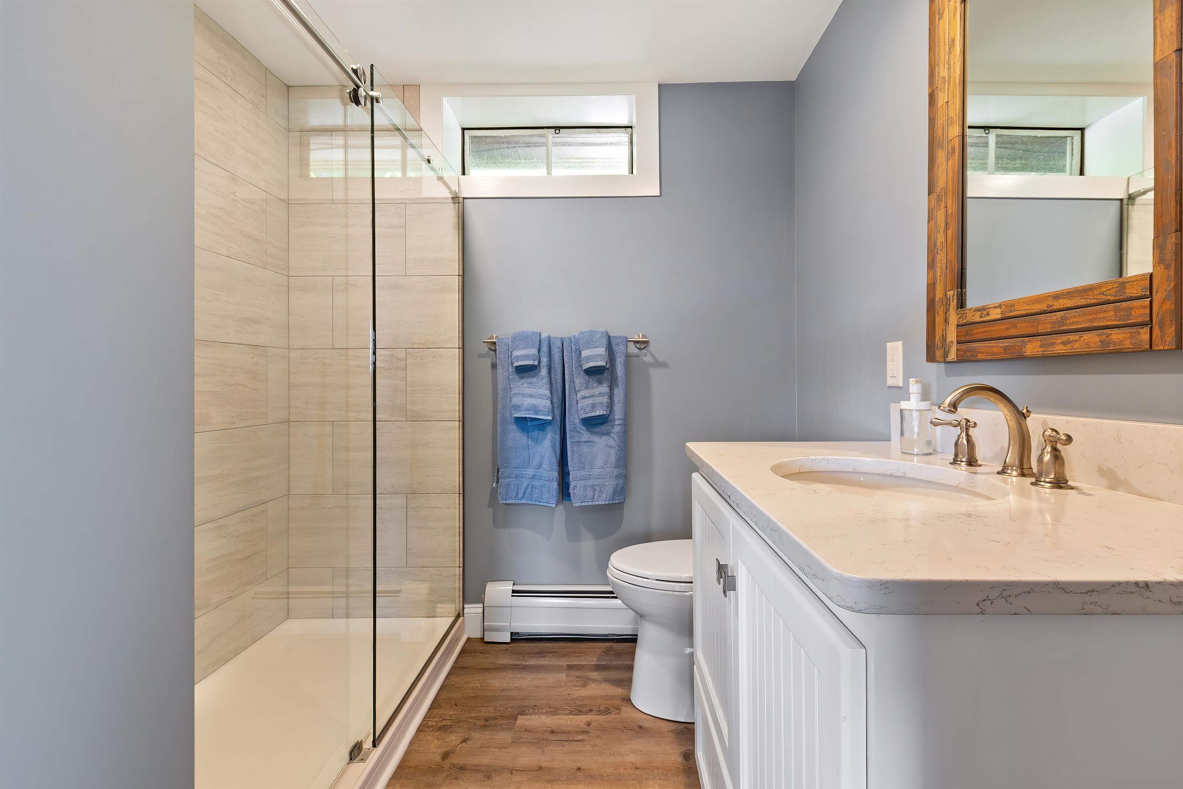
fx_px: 493
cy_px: 394
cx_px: 592
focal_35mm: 15
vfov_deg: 77.3
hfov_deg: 100.4
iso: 320
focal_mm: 10
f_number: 9
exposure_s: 1/3
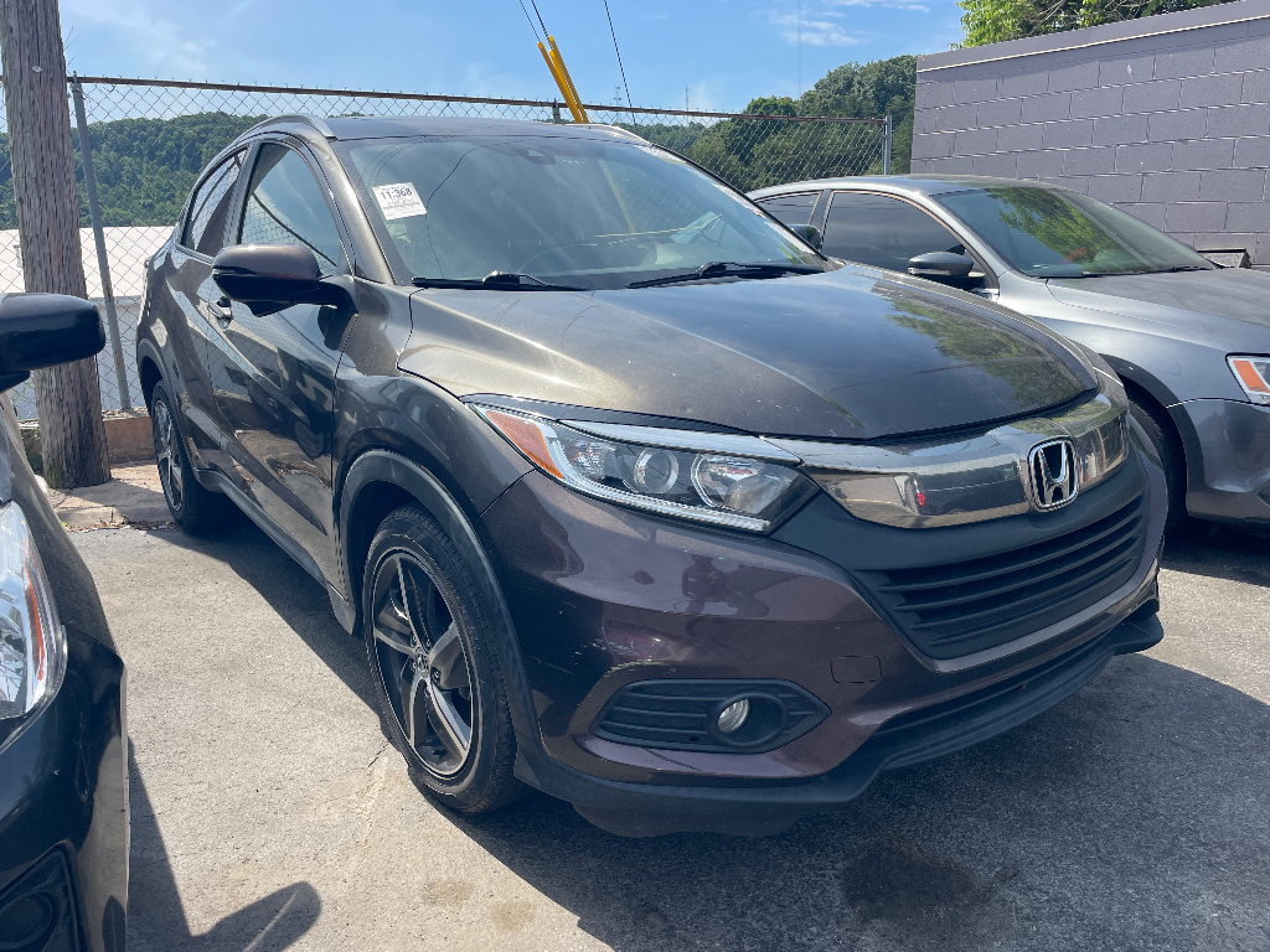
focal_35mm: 26
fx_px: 954
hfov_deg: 67.3
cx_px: 635
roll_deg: +2.9
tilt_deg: -13.0
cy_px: 476
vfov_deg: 53.1
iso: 32
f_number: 1.6
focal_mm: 4.2
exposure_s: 1/2020
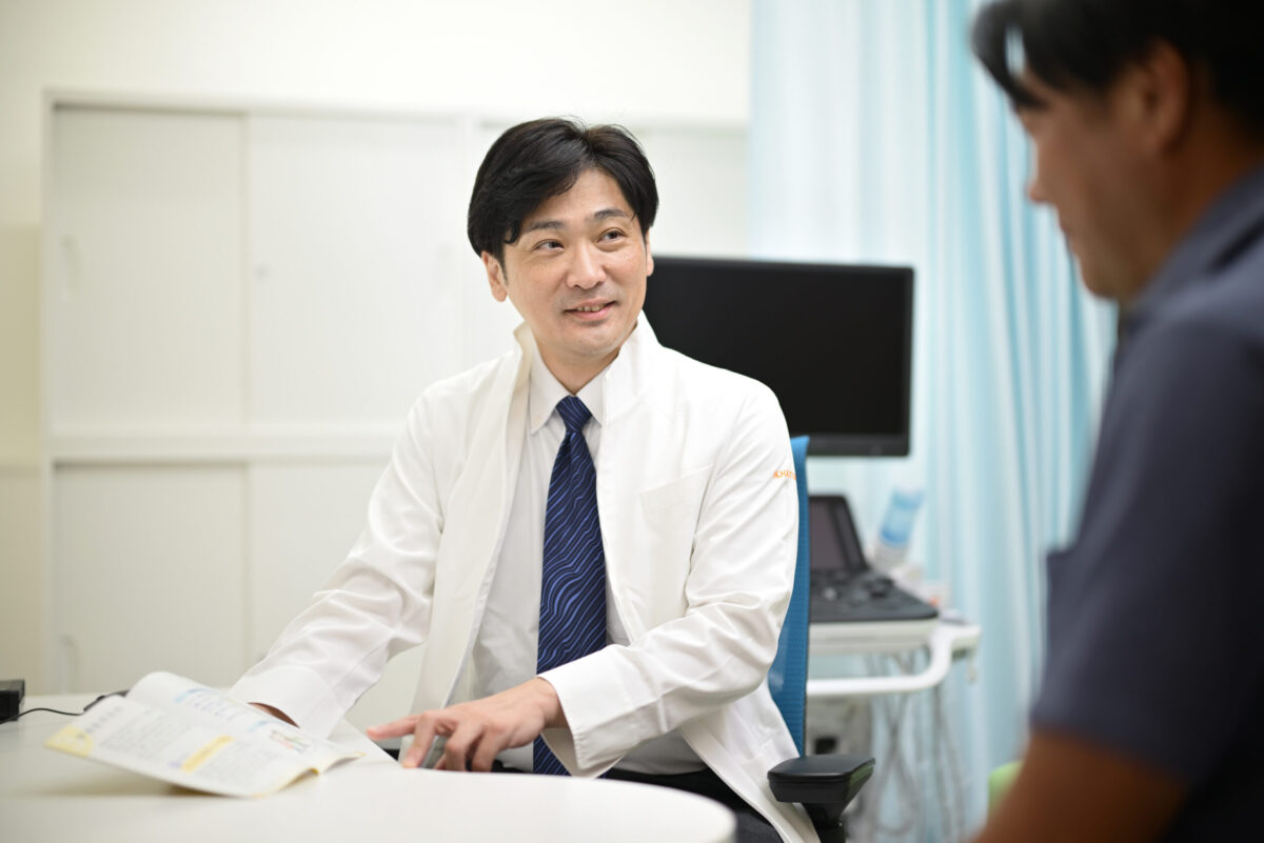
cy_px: 422
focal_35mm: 50
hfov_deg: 39.6
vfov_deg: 27.0
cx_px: 632
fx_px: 1756
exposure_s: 1/80
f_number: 1.2
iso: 160
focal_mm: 50
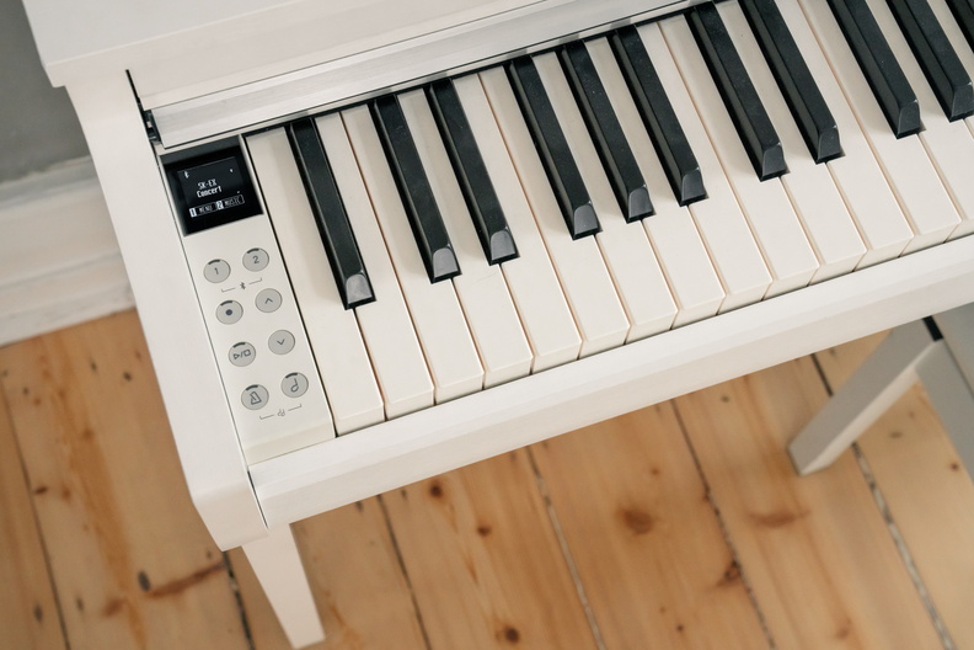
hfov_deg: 36.2
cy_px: 325
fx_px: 1488
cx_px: 487
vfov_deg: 24.6
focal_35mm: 55
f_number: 9
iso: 3200
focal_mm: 55
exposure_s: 1/250
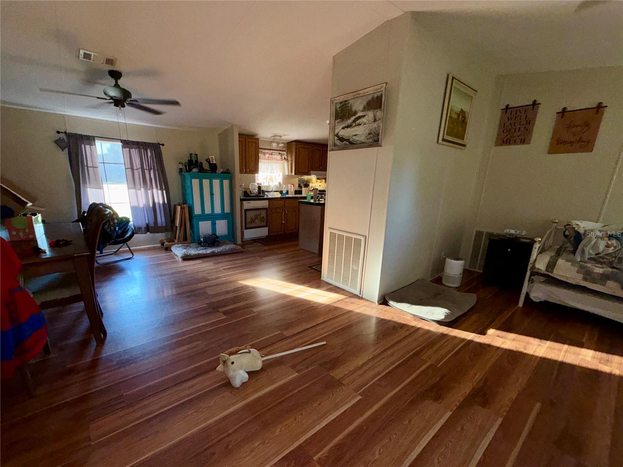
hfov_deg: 102.1
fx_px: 252
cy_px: 234
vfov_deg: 85.7
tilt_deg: -16.5
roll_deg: -1.5
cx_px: 312
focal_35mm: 14
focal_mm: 2.22
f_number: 2.2
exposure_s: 1/60
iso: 80
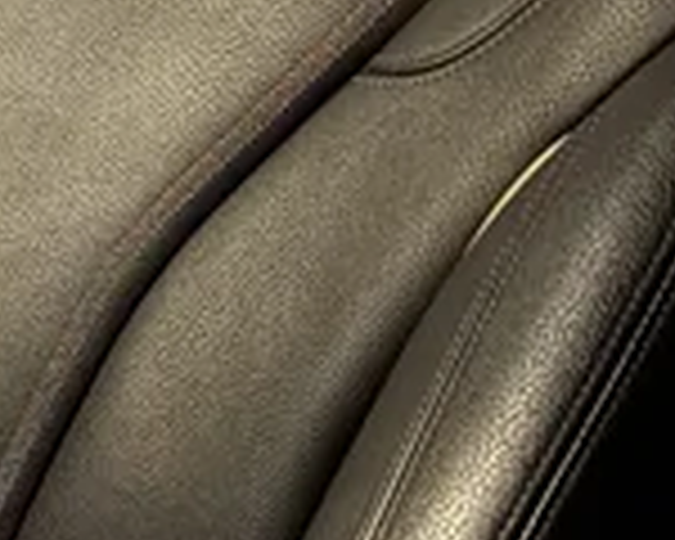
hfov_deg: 13.9
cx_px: -500
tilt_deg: -24.3
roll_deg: +0.8
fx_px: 2497
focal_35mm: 125
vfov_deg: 12.3
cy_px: 81
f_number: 1.78
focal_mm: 6.76
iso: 2500
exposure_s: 1/9
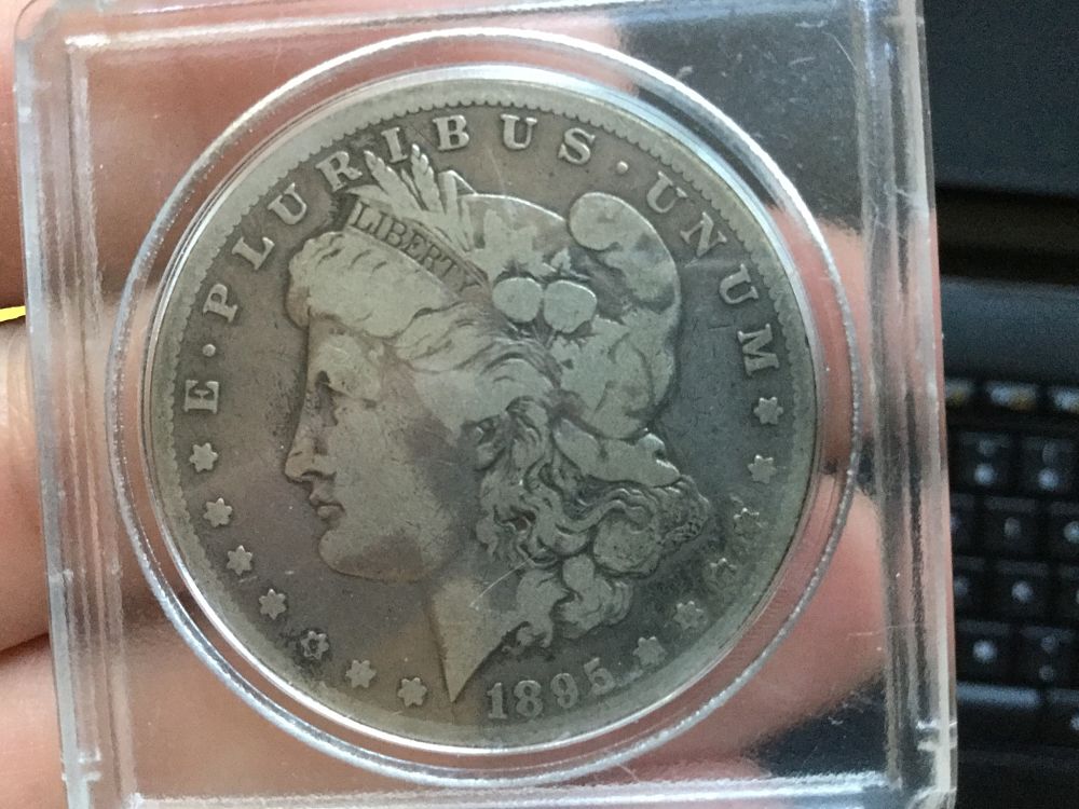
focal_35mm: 31
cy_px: 404
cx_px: 540
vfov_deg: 45.4
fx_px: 966
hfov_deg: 58.4
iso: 200
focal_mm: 3.3
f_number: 2.4
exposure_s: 1/30
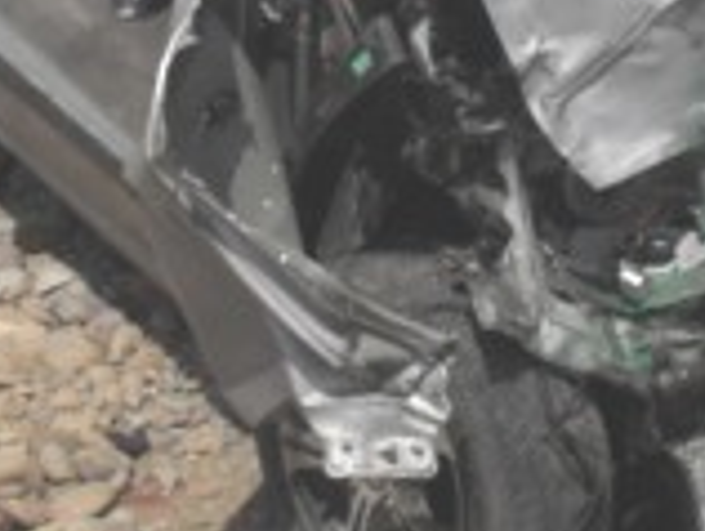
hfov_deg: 17.8
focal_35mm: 106
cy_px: -58
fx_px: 2162
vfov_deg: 13.7
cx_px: 794
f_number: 8.4
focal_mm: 6.3
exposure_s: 1/500
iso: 100
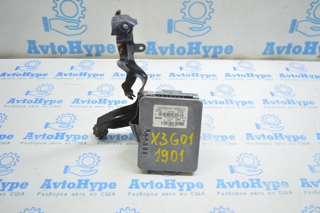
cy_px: 106
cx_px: 160
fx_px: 320
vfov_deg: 36.8
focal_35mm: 36
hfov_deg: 53.2
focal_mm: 24
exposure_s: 1/40
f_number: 4
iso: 400
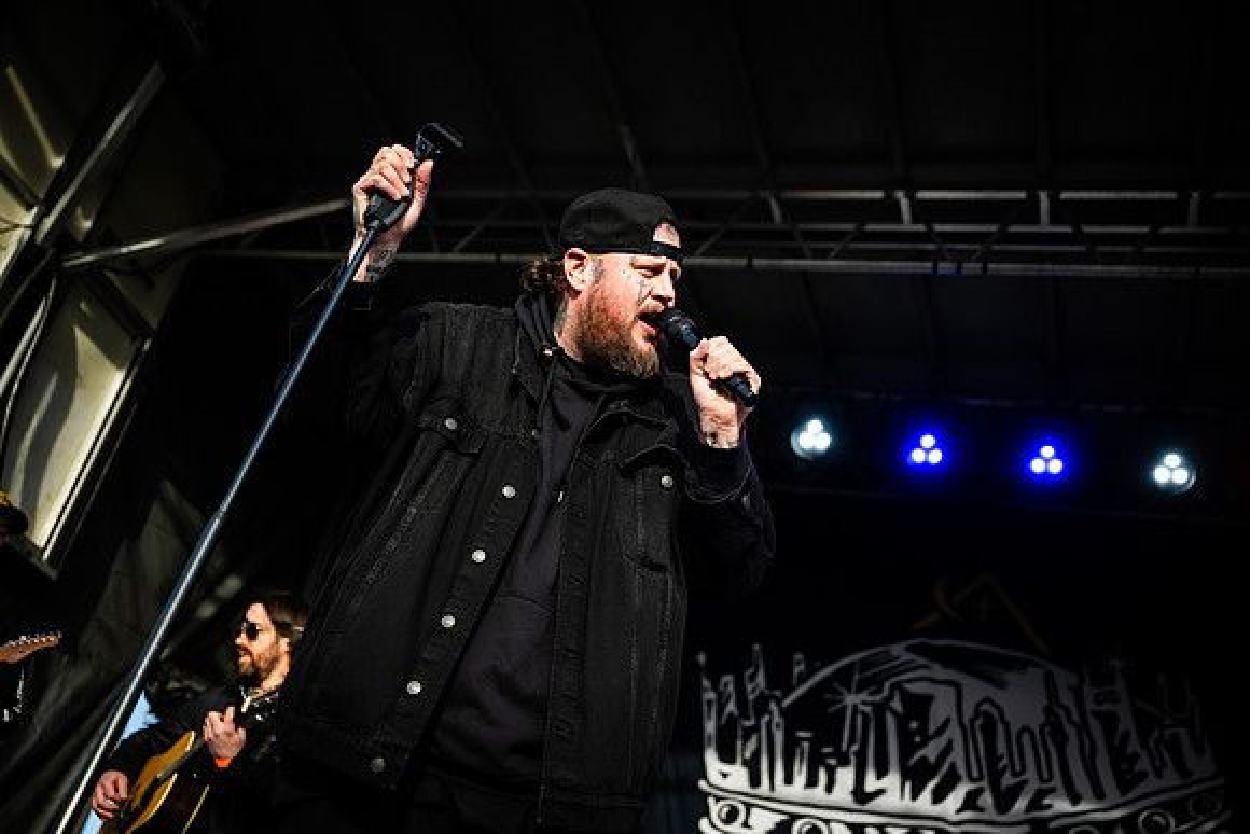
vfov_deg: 33.4
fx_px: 1389
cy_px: 417
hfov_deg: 48.4
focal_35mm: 40
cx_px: 625
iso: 80
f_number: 2.8
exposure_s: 1/640
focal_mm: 40
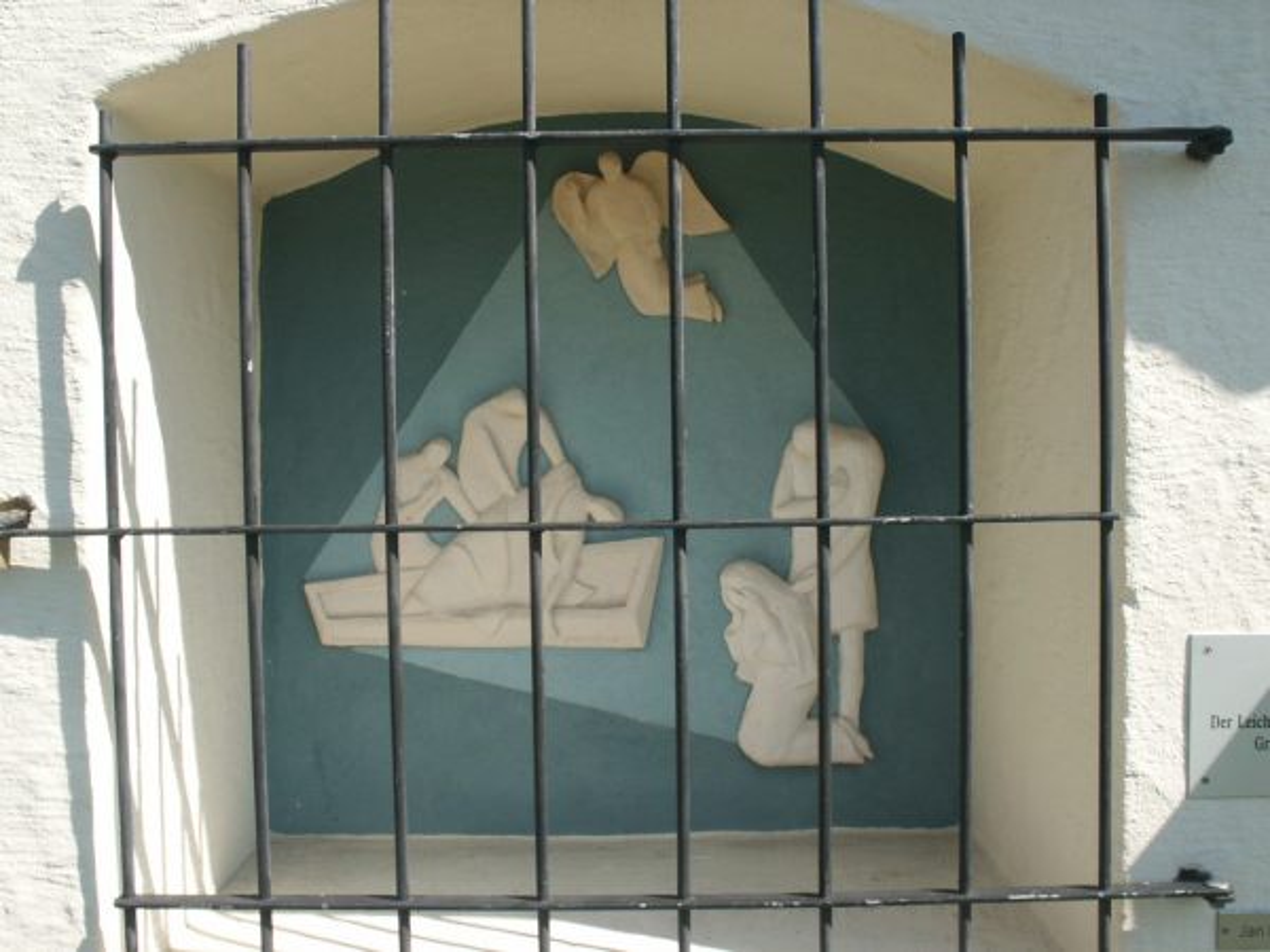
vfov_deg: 40.7
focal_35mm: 35
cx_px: 635
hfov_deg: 52.6
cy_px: 476
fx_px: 1284
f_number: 6.7
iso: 64
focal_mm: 7.18
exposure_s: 1/180
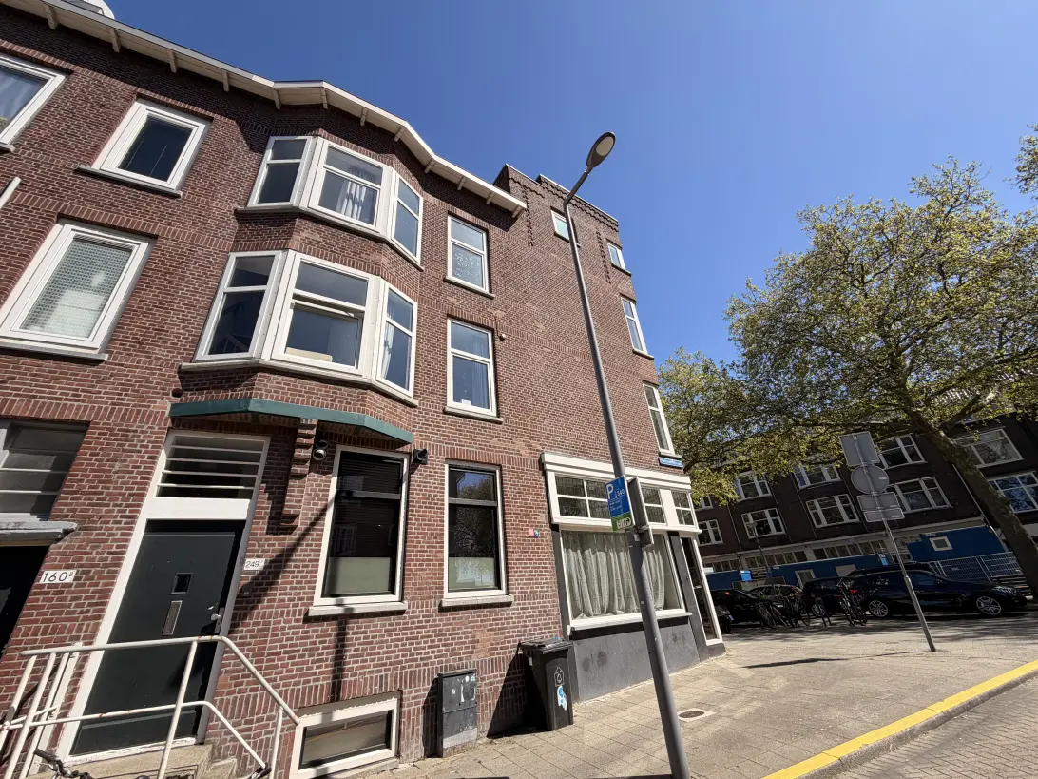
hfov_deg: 102.1
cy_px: 390
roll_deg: +5.0
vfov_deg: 85.7
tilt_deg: +28.7
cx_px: 519
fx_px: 420
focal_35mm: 14
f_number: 2.2
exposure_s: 1/809
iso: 20
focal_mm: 2.22
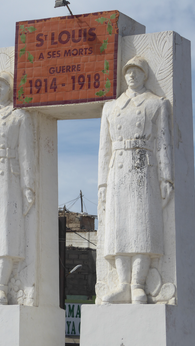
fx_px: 1599
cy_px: 173
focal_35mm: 174
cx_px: 78
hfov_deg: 7.0
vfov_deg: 12.4
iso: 80
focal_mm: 25.6
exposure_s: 1/640
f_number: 5.4
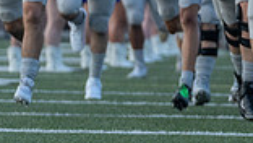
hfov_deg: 2.1
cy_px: -81
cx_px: 383
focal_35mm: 1033
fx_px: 6935
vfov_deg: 1.2
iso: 500
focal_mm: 161
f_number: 3.5
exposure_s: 1/1000
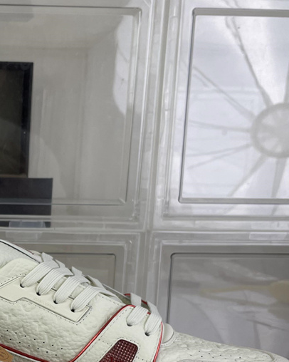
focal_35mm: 60
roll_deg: -0.3
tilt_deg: -10.5
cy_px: 303
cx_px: -52
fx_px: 642
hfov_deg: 23.3
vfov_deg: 30.5
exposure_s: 1/278
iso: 32
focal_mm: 4.2
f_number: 1.6
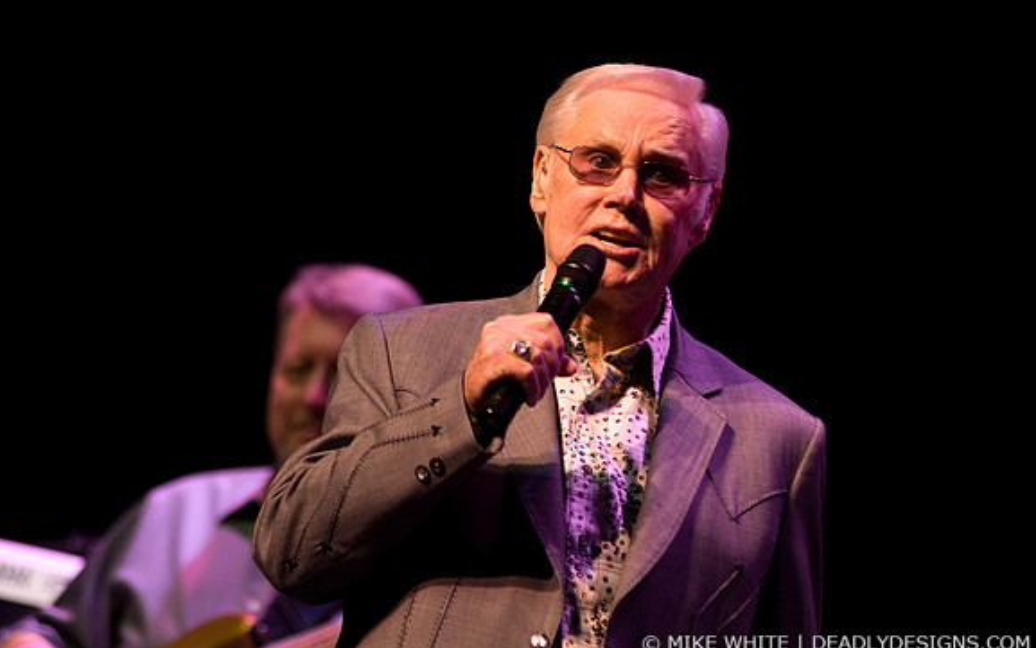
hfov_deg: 6.8
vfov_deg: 4.3
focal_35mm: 307
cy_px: 313
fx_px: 8670
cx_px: 519
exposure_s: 1/160
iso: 1000
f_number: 2.8
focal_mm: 200
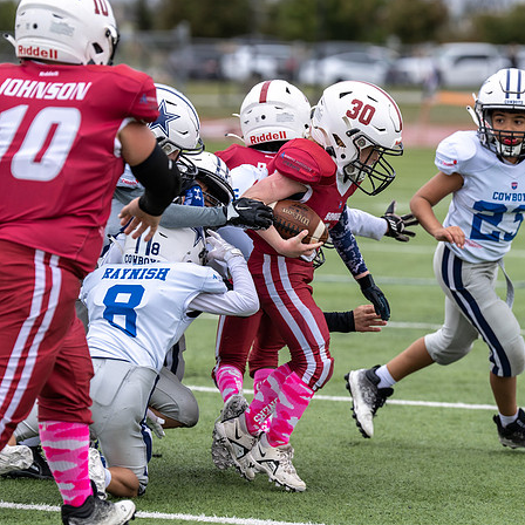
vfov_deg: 7.4
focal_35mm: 236
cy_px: 268
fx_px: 4049
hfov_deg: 7.4
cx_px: 308
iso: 250
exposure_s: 1/1250
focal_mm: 163
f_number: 3.5
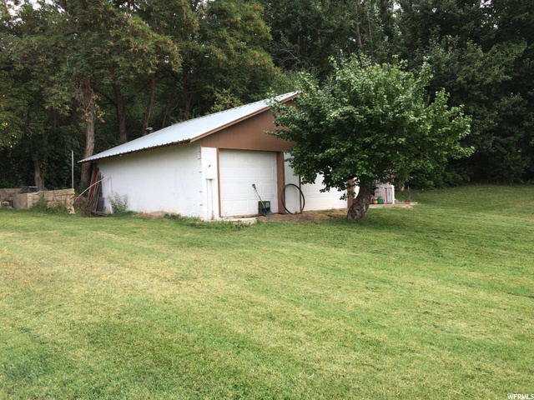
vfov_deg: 48.2
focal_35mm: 29
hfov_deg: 61.7
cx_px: 267
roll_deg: +3.4
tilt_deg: -2.3
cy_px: 200
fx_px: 447
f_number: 2.2
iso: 32
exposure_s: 1/302
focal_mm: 4.15
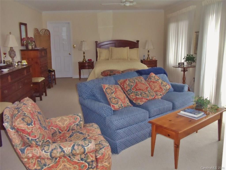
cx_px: 113
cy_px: 85
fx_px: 287
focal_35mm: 44
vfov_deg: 32.9
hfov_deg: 42.9
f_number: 3.5
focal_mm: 6
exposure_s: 1/30
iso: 400
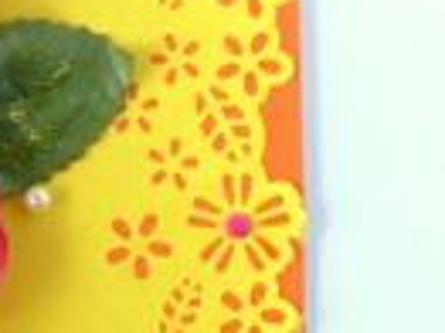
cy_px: 177
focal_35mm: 229
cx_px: -309
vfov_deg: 6.5
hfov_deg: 8.4
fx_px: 2941
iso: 100
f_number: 2.8
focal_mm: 9.1
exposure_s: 1/125
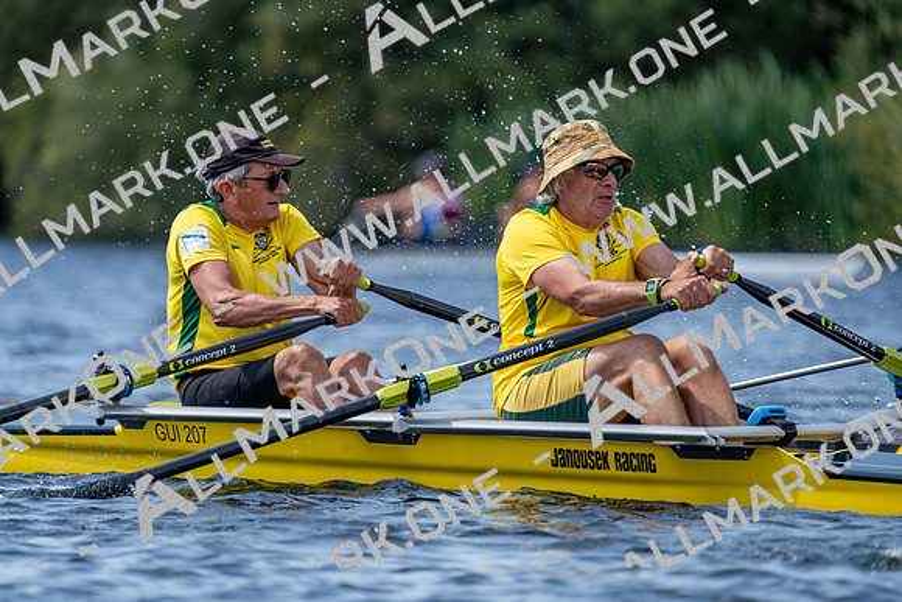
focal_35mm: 565
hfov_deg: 3.6
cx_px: 451
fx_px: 14159
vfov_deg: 2.4
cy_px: 301
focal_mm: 565
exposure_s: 1/2000
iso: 500
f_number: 6.3
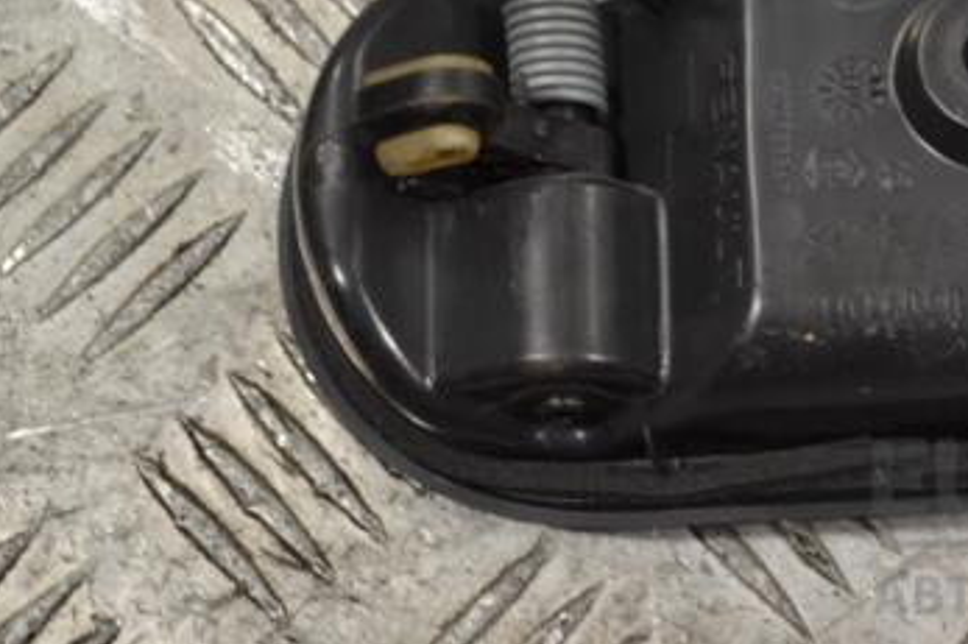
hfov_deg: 17.3
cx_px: 820
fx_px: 3141
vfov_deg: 11.7
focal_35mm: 117
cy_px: 109
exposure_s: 1/30
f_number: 5.3
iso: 140
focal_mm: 45
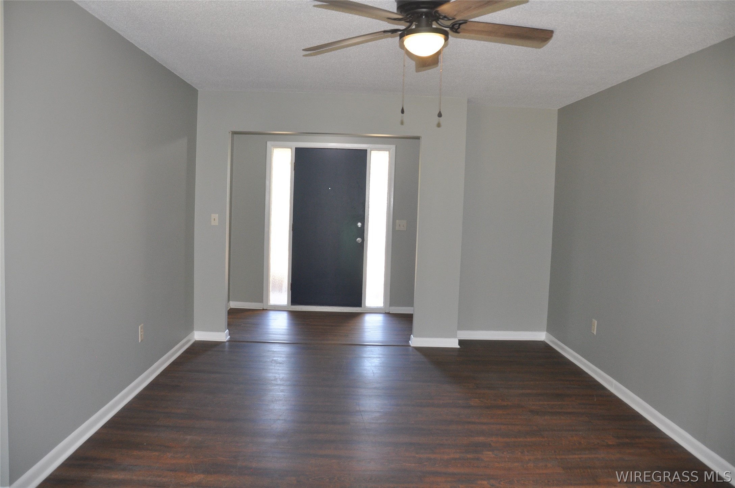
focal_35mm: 27
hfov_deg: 67.4
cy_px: 244
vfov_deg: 47.8
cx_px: 368
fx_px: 551
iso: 720
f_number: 3.5
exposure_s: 1/125
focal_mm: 18
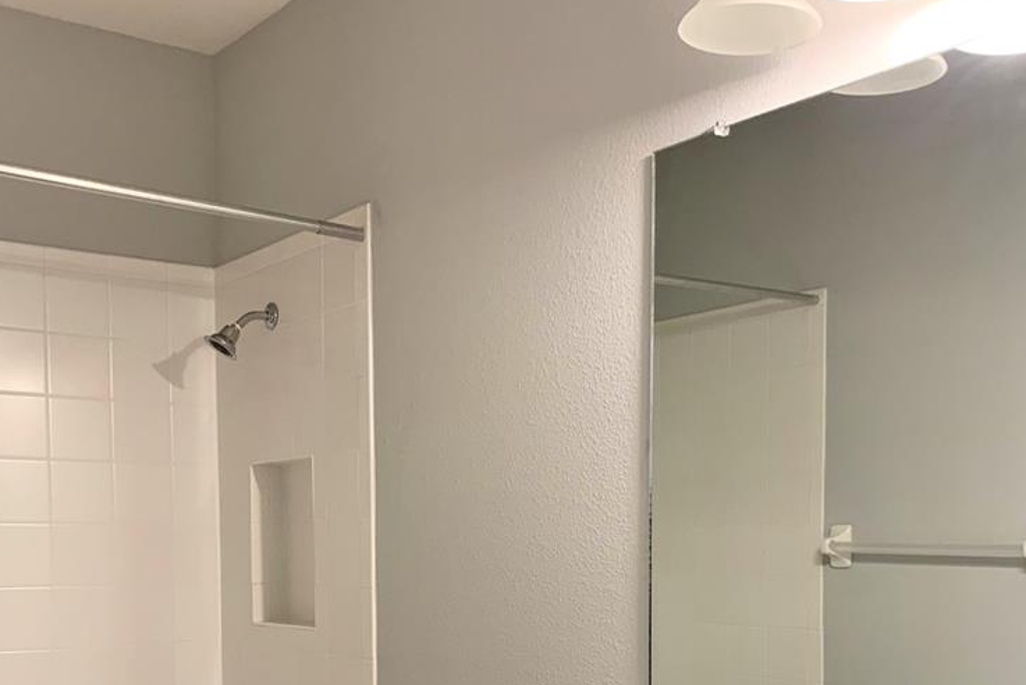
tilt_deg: -2.2
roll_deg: +0.7
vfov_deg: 29.1
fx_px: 1254
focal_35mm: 44
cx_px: 507
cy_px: 636
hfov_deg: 44.5
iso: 80
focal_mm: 4.25
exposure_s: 1/60
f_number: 1.8
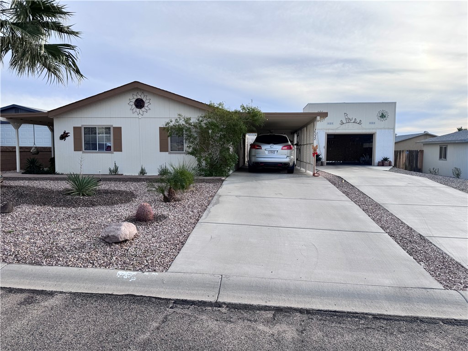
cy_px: 176
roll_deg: -0.4
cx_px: 234
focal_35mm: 24
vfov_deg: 56.8
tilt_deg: -5.2
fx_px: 324
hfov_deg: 71.6
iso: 80
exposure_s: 1/2959
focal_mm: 6.76
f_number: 1.78
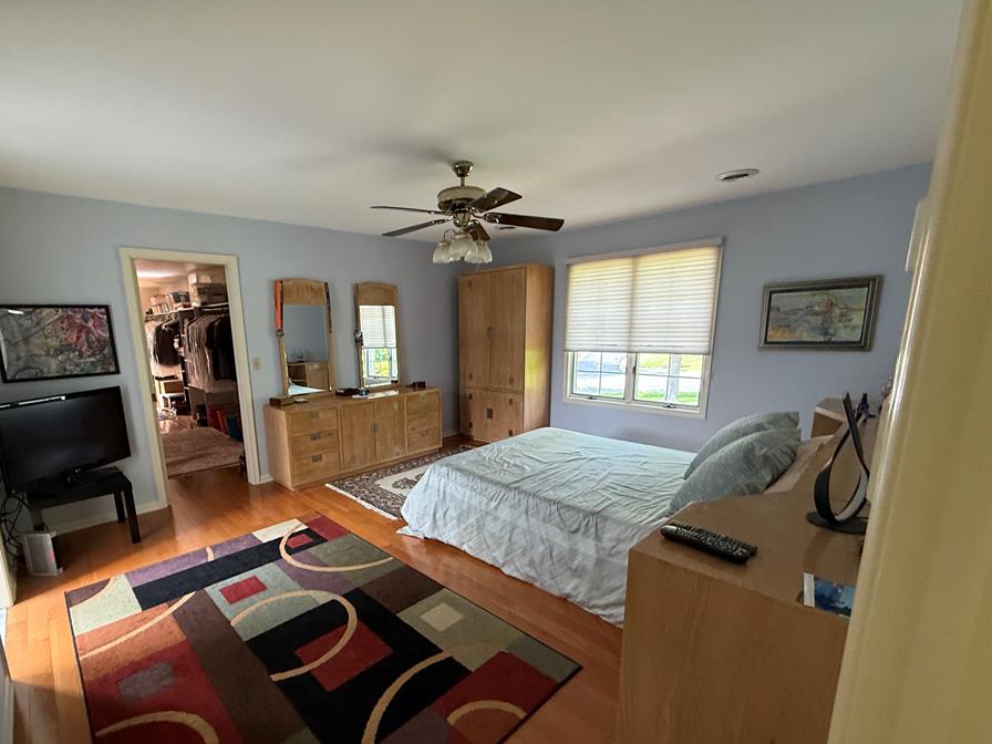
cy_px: 420
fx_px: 459
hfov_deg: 93.9
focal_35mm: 16
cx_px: 426
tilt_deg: -12.0
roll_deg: +0.6
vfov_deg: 77.7
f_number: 2.2
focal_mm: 2.22
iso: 400
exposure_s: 1/60
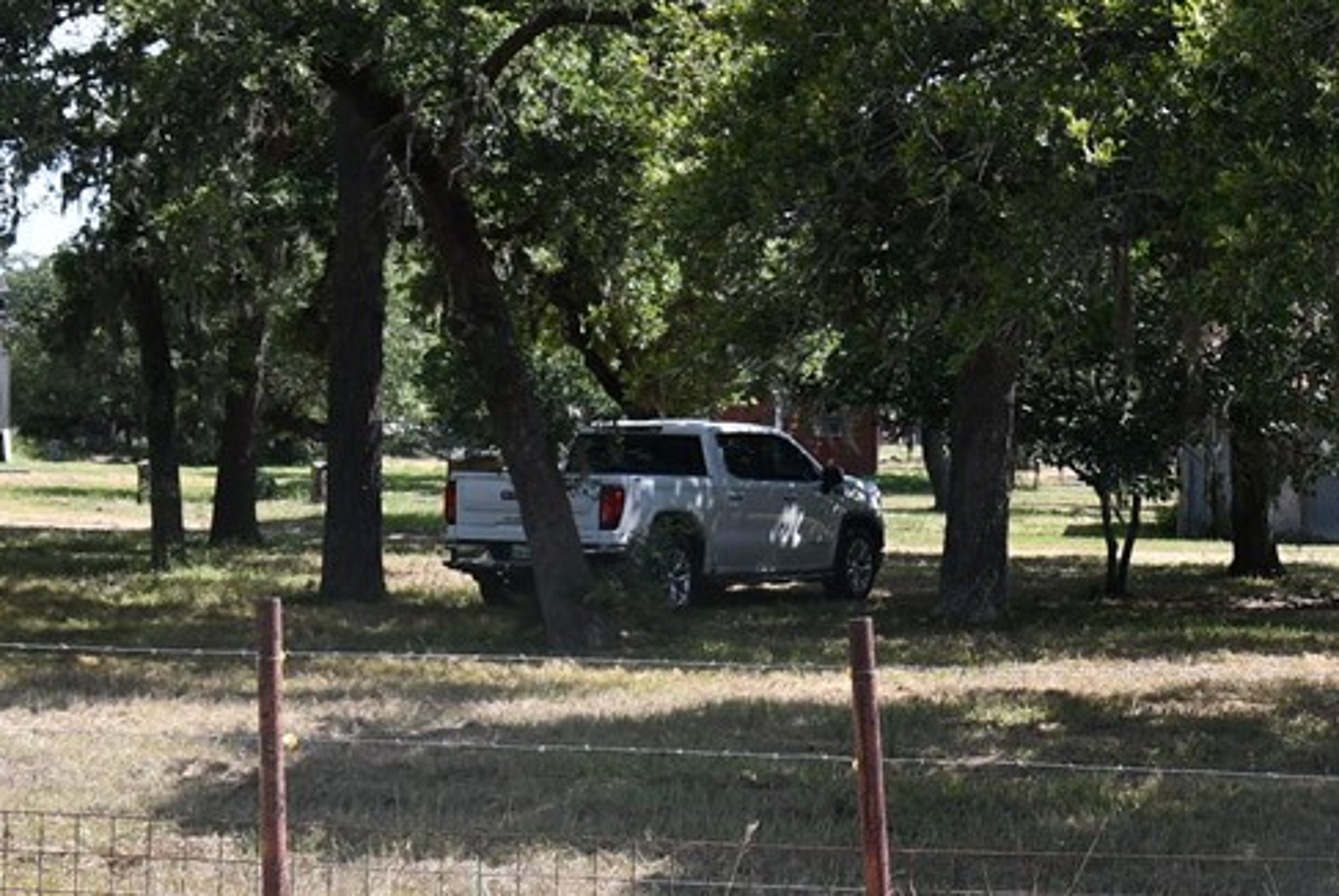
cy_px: 268
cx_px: 1410
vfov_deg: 15.4
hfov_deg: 21.8
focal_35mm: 89
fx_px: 3314
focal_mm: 20
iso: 180
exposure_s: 1/250
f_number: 8
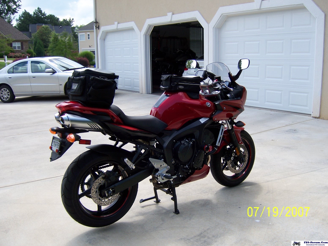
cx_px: 164
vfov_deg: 39.7
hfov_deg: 51.4
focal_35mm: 36
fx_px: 341
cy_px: 123
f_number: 2.8
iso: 80
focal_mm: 6.2
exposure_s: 1/500
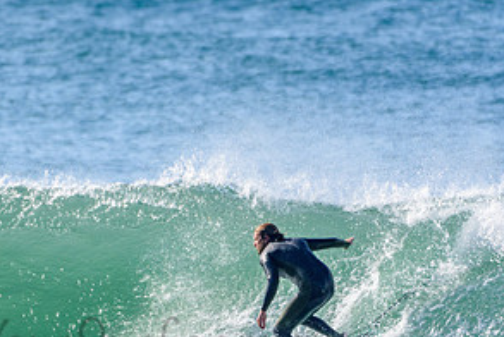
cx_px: 153
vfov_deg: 0.9
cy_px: 329
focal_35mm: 1483
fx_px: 20782
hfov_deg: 1.4
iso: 360
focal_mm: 500
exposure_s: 1/2000
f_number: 5.6
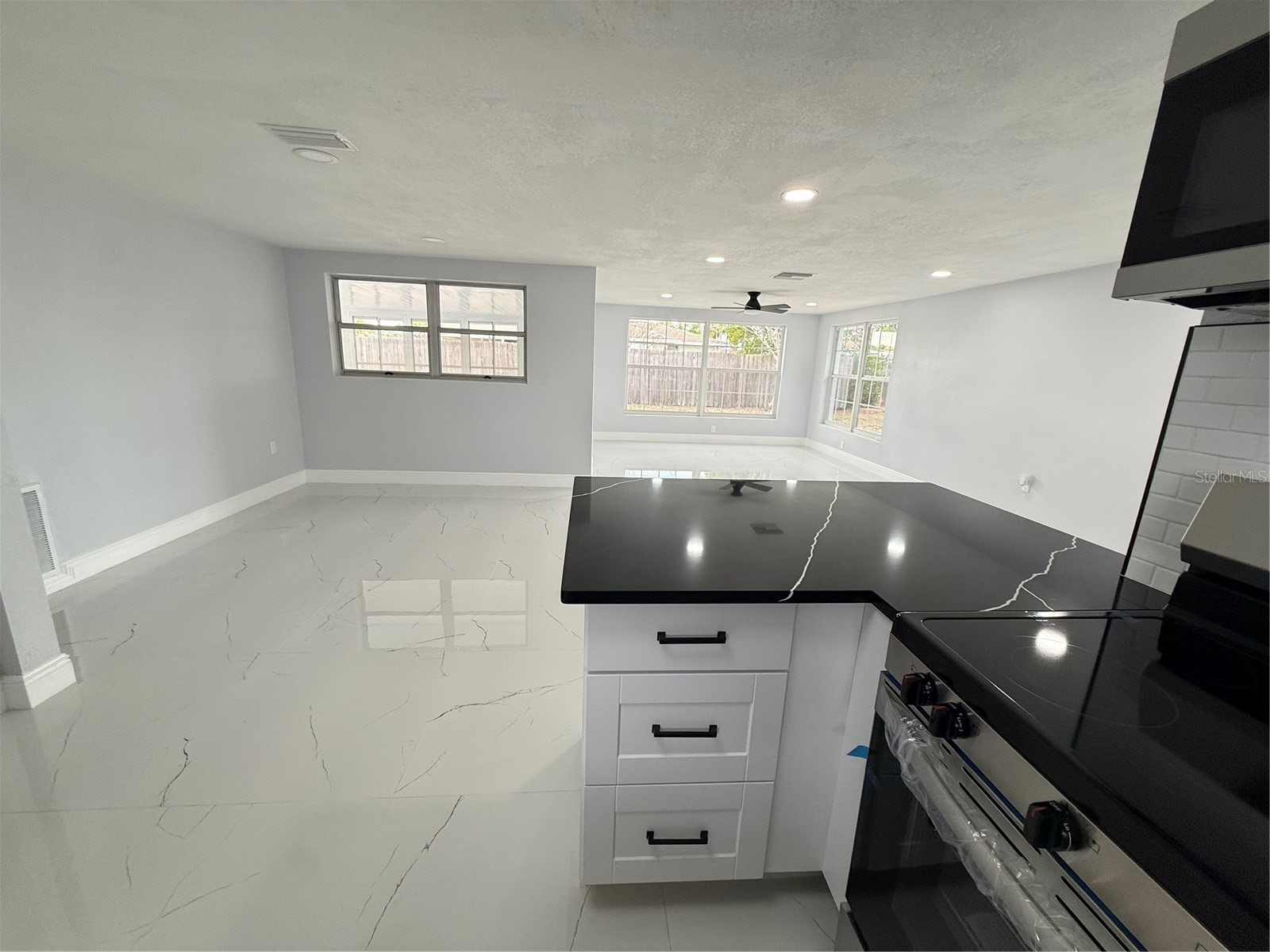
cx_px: 635
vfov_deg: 85.7
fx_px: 514
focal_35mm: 14
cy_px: 476
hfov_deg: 102.1
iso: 160
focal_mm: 2.22
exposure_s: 1/100
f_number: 2.2
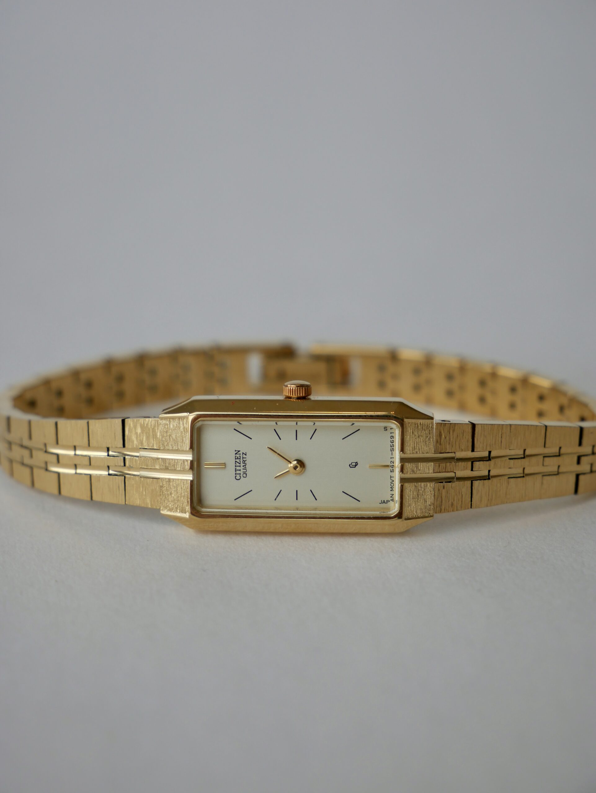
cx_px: 298
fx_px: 2753
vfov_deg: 16.4
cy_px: 396
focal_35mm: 120
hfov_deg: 12.4
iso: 200
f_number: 5.6
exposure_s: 1/320
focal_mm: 60
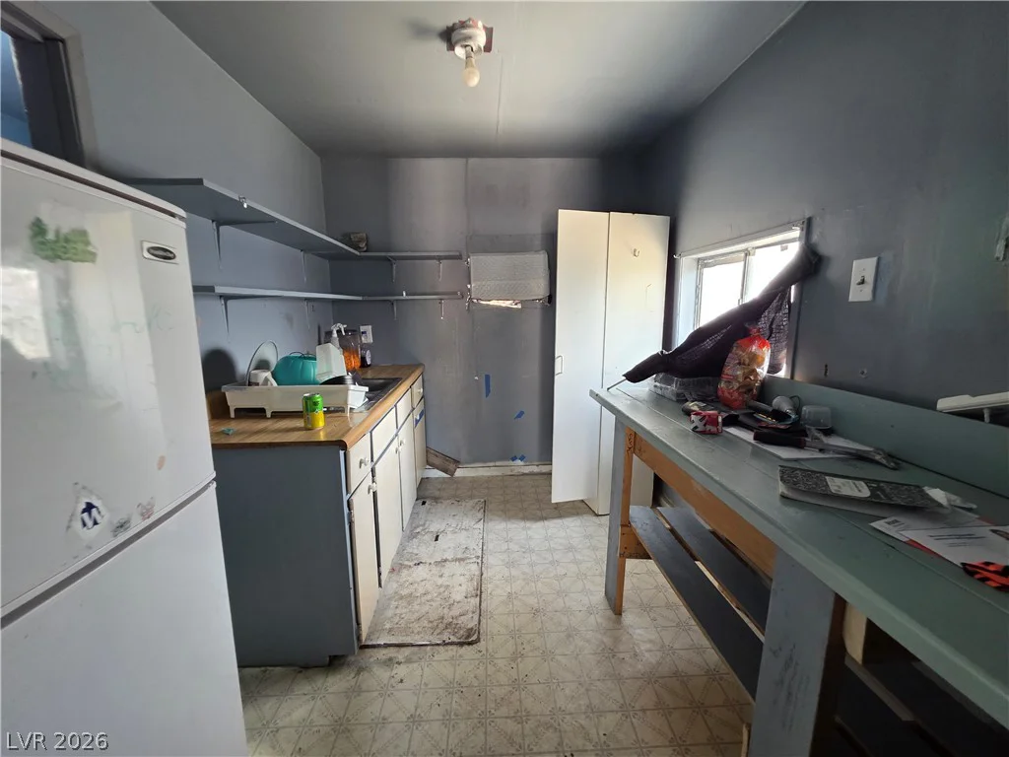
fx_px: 379
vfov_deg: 89.9
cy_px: 378
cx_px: 504
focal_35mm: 13
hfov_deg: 106.2
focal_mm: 2.2
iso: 200
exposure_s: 1/60
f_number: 1.9
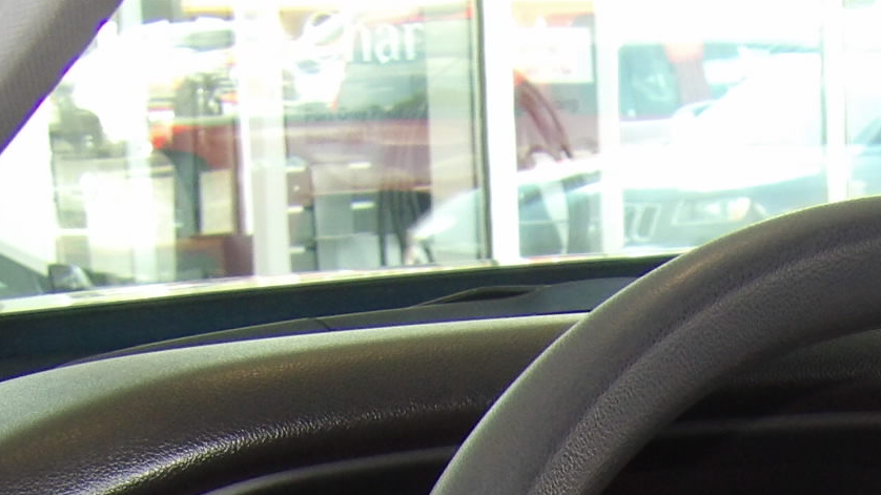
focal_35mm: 155
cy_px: 1014
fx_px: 3620
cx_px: 939
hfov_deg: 13.6
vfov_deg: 7.5
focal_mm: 8.2
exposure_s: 1/32
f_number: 3.8
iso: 200
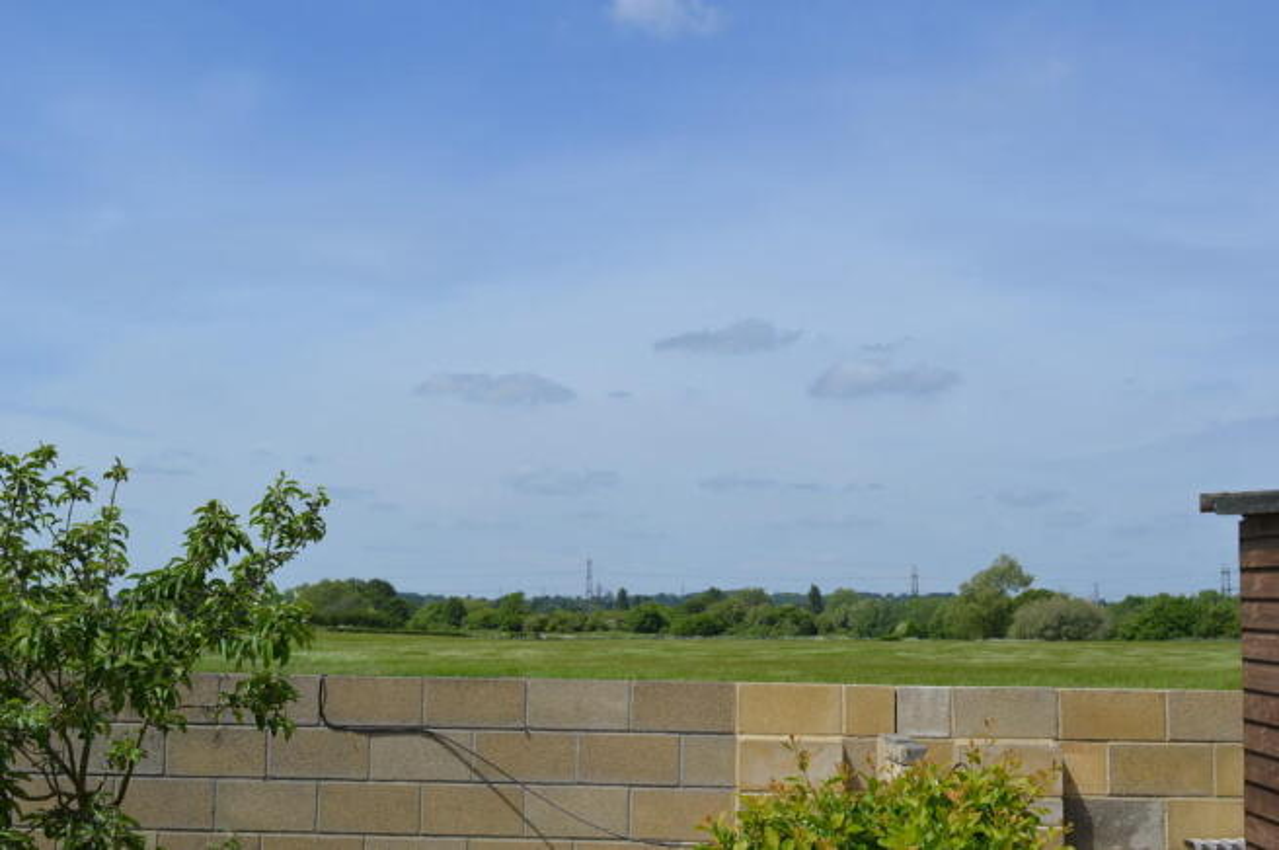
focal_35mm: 45
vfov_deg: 29.8
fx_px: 1597
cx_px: 640
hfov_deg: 43.6
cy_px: 425
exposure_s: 1/400
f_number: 9
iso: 100
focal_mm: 30
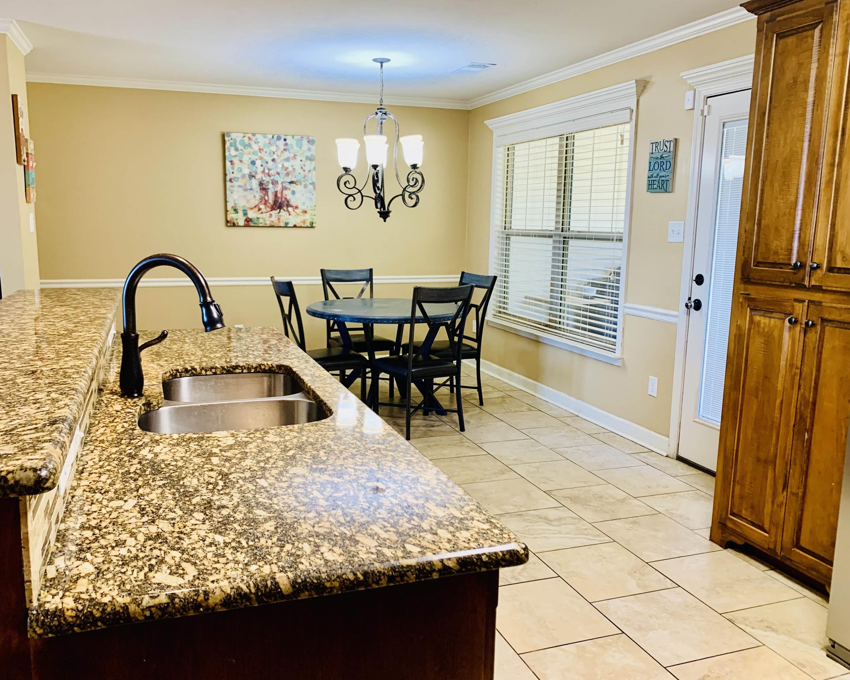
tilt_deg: -9.3
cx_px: 404
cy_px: 343
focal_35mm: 28
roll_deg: -1.5
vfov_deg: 51.5
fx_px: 704
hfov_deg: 62.2
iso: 125
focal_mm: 4.25
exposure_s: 1/60
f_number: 1.8
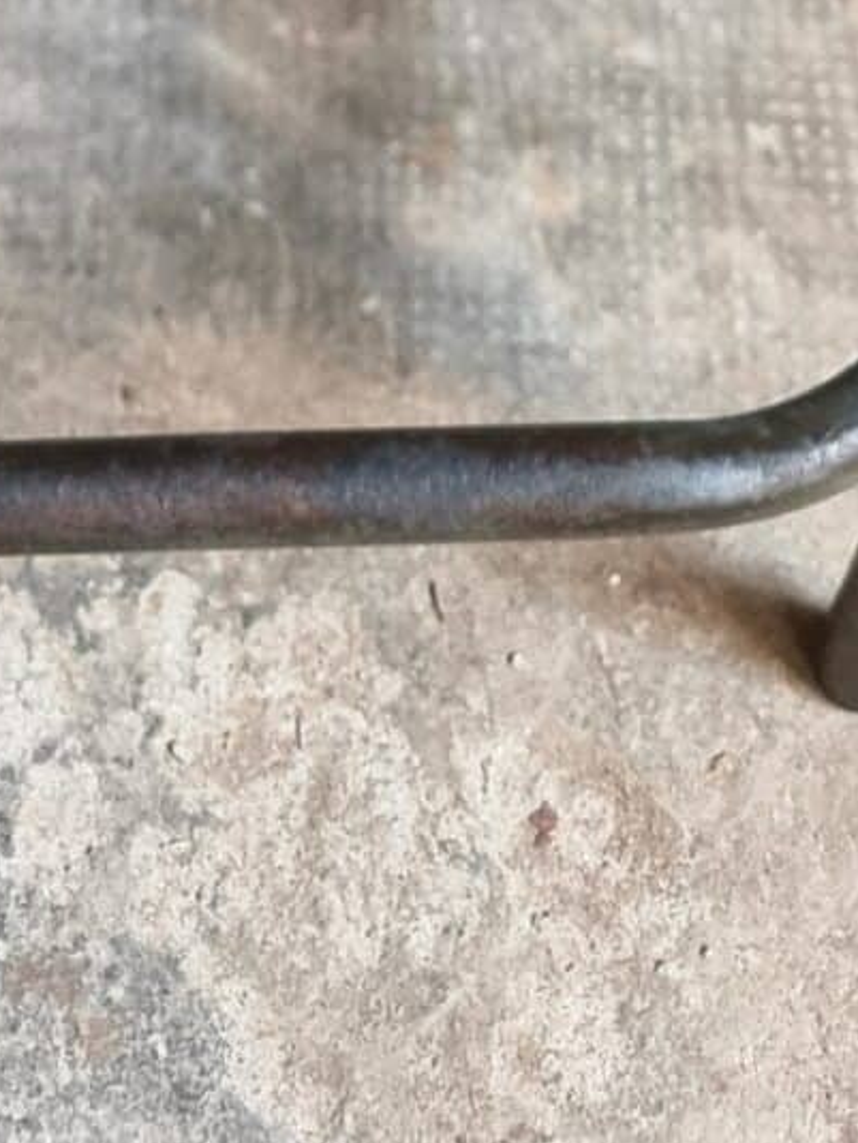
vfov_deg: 16.8
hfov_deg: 16.0
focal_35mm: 92
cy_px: -1032
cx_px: 210
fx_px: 3038
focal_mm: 6.7
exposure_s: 1/50
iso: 320
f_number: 1.8
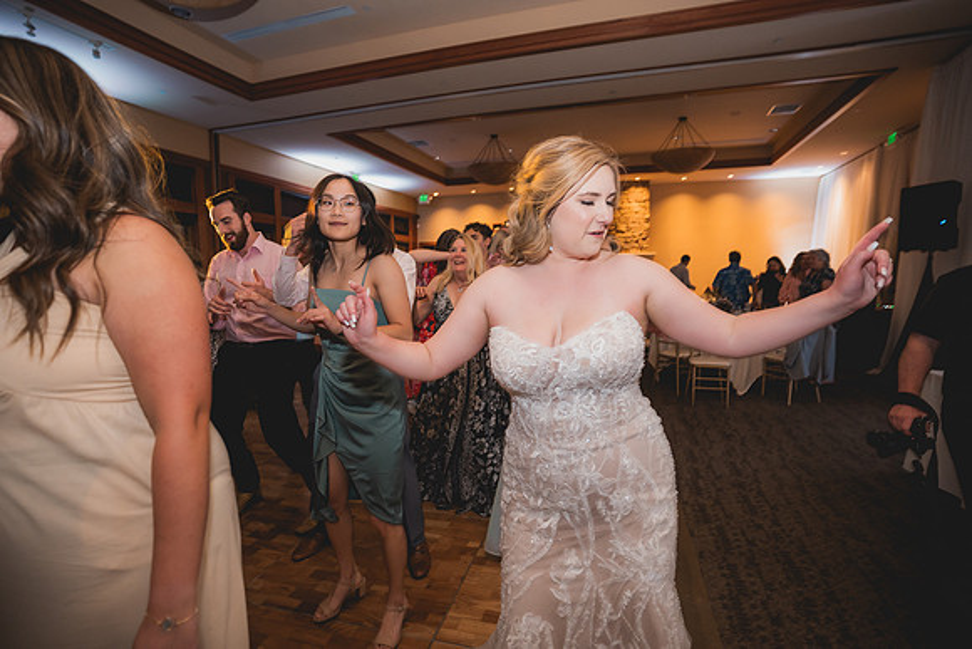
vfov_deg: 70.5
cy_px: 324
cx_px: 486
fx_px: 459
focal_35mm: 17
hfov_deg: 93.3
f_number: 2.8
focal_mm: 17
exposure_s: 1/50
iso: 2500
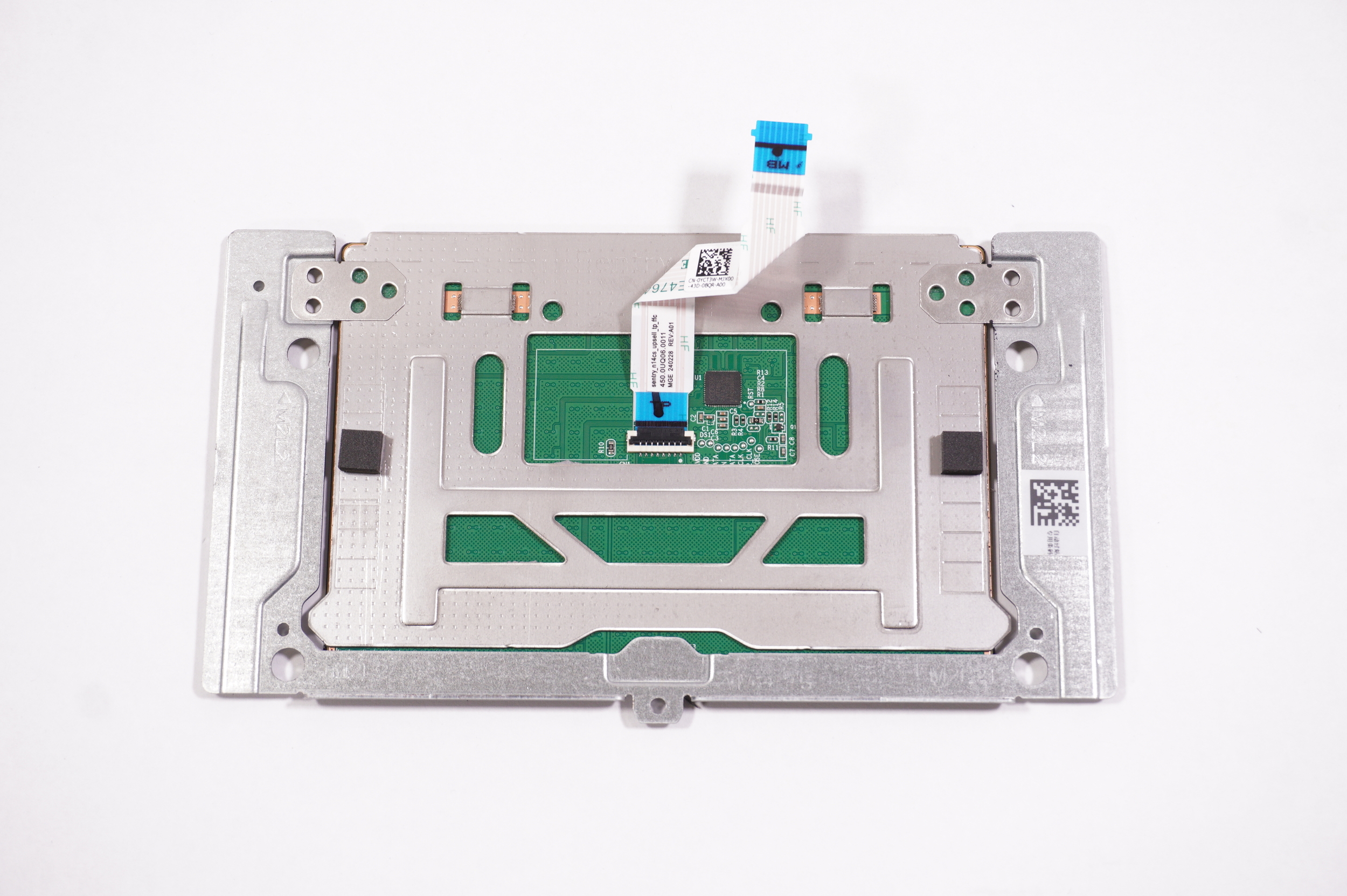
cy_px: 448
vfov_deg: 24.4
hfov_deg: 36.0
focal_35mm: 56
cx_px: 674
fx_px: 2075
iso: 400
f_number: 5.6
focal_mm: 37
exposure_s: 1/80
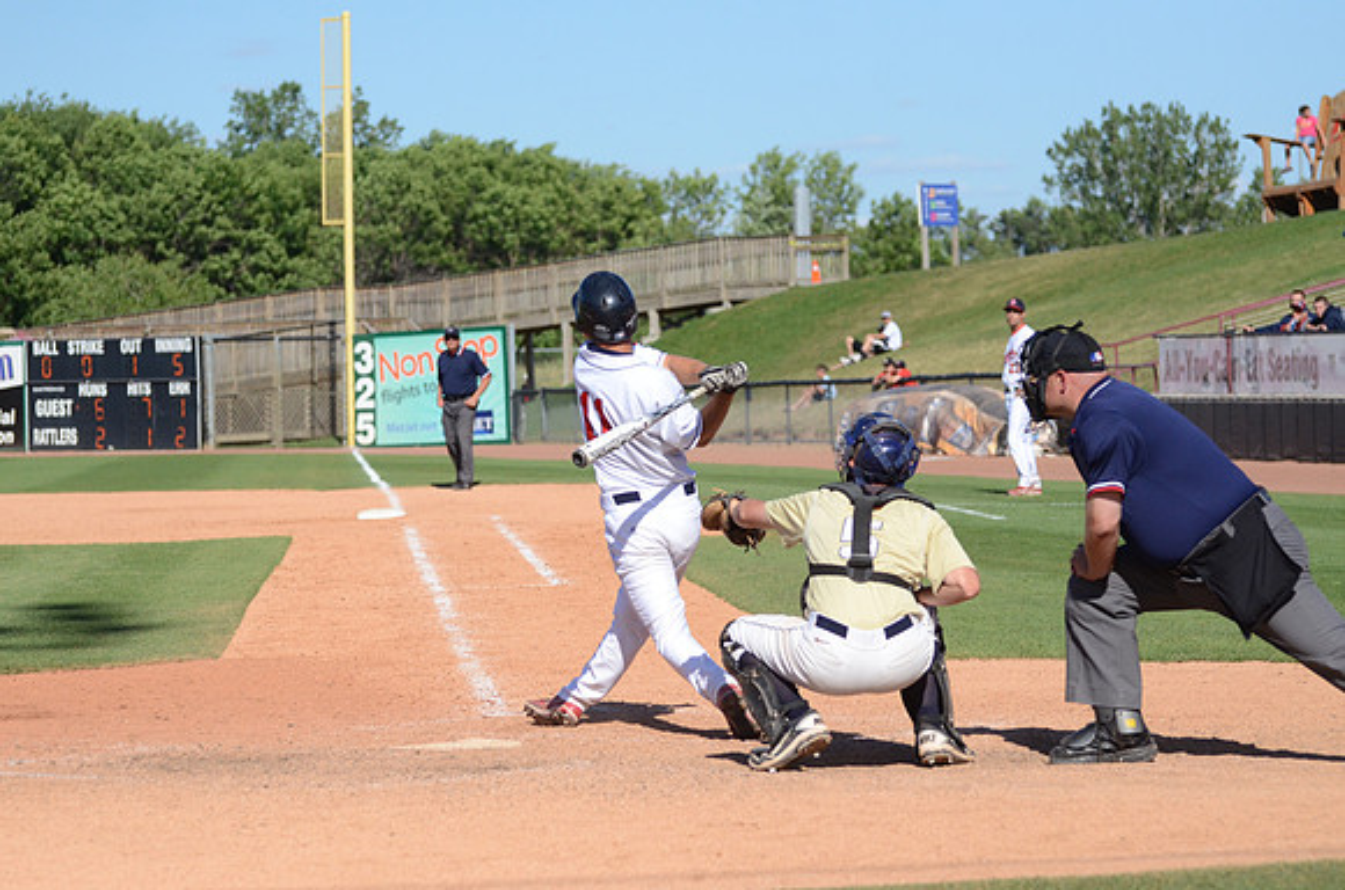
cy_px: 445
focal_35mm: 147
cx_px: 672
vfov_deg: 9.3
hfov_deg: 14.0
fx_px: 5480
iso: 800
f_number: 4.5
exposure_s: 1/8000
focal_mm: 98
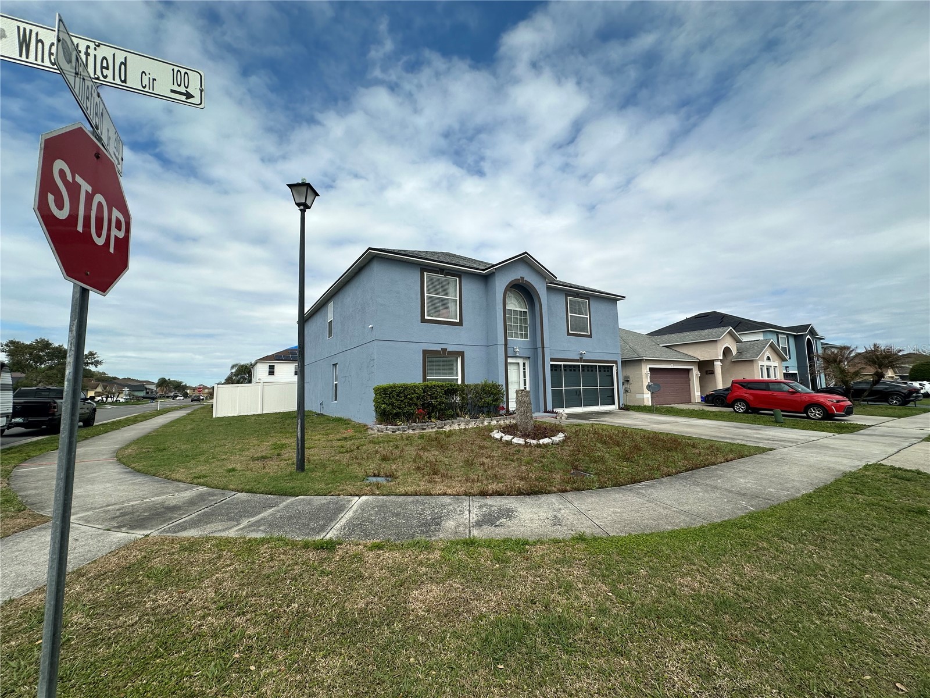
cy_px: 349
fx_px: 376
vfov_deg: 85.7
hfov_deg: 102.1
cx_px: 465
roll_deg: +1.1
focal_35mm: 14
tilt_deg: +7.0
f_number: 2.2
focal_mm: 2.22
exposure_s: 1/2304
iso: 50
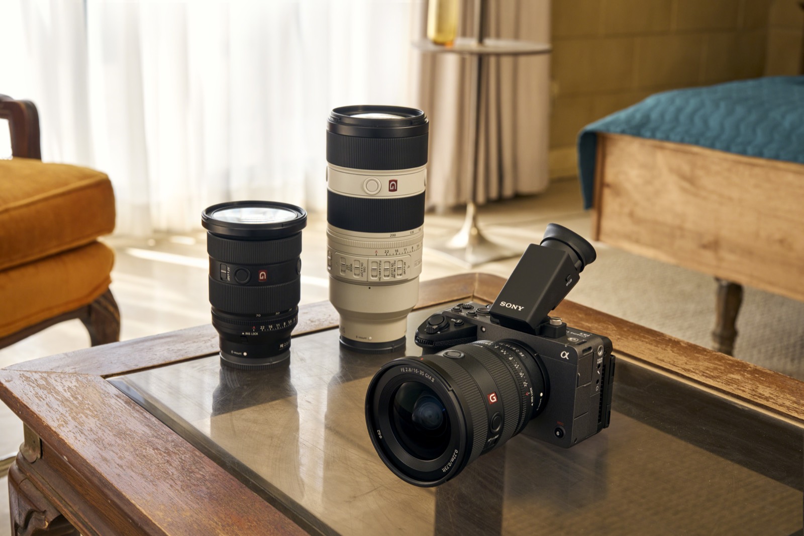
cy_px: 268
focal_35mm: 50
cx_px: 402
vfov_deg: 27.0
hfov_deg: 39.6
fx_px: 1116
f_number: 7.1
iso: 400
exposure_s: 1/80
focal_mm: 50
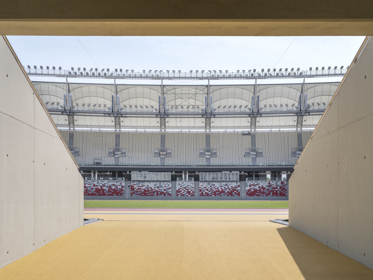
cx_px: 186
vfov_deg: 32.9
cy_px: 140
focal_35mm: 44
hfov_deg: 42.9
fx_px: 474
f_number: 16
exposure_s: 1/125
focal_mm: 55.2
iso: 200
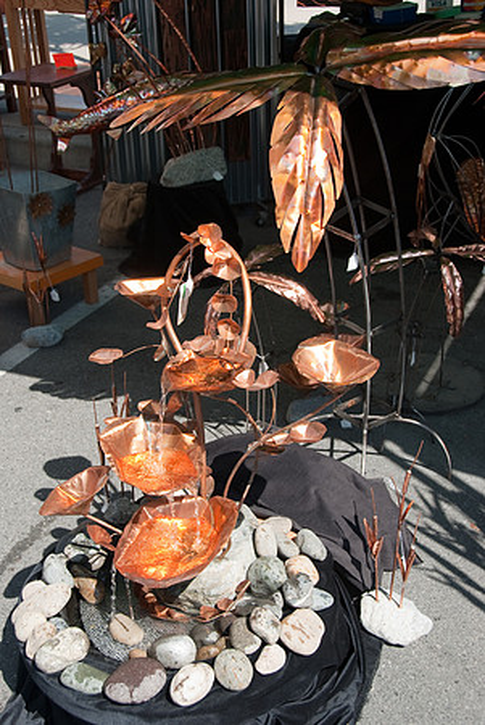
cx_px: 242
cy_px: 362
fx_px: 968
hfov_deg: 28.1
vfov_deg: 41.1
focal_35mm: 48
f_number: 7.1
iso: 100
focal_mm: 32
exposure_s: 1/200
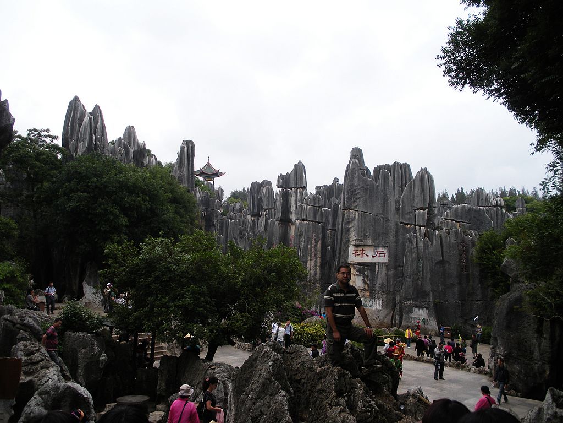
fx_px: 586
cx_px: 282
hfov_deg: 51.4
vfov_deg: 39.7
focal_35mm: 36
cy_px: 212
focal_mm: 6.3
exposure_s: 1/304
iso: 64
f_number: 3.5
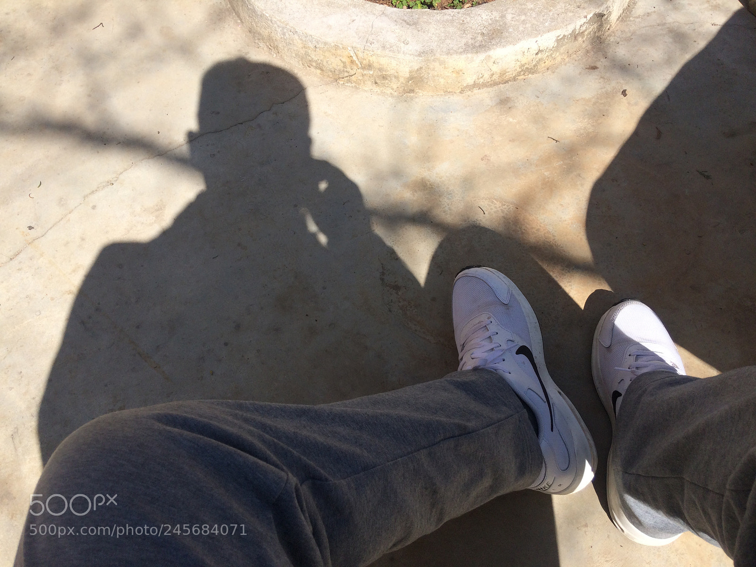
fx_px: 633
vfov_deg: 48.2
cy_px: 284
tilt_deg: -58.9
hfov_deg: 61.7
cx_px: 378
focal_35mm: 29
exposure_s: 1/1953
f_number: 2.2
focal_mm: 4.15
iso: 32
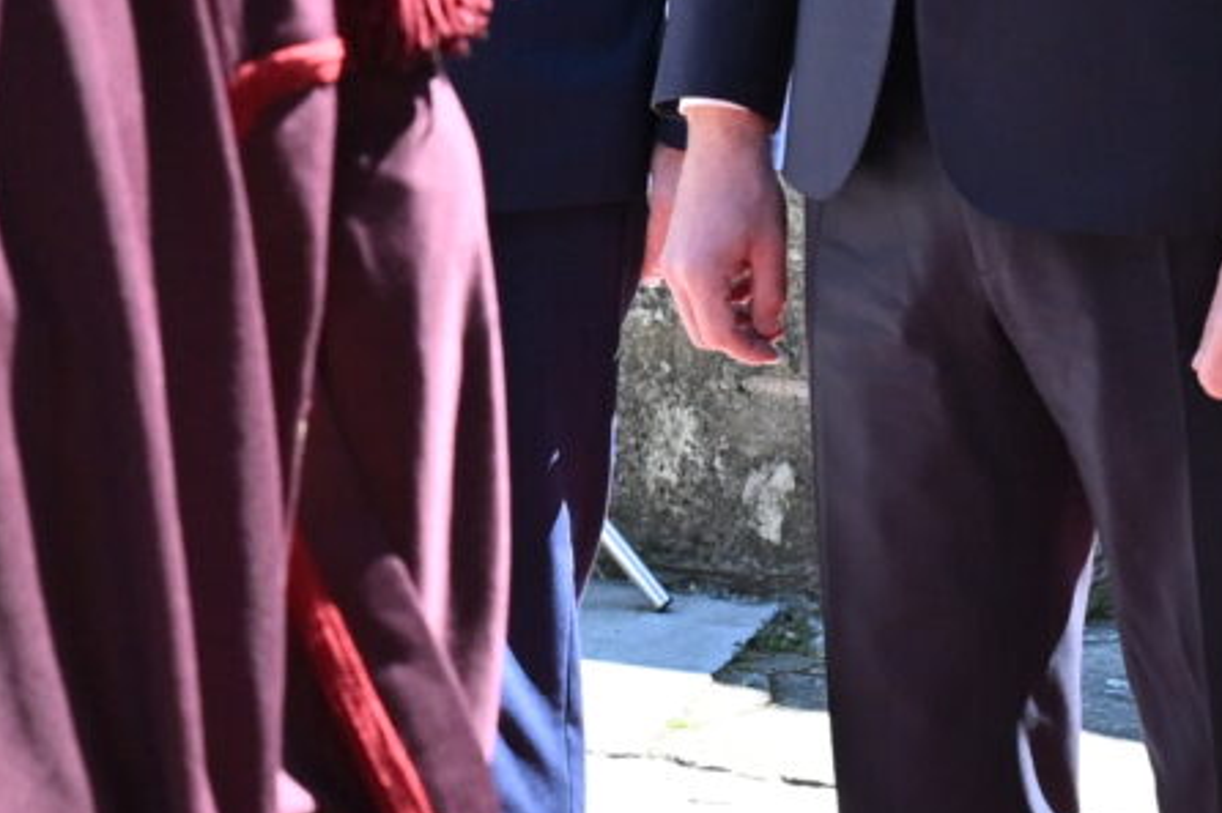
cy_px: -78
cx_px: -233
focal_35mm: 224
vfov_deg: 6.1
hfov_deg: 9.1
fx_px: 7600
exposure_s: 1/1000
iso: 500
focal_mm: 39
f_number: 4
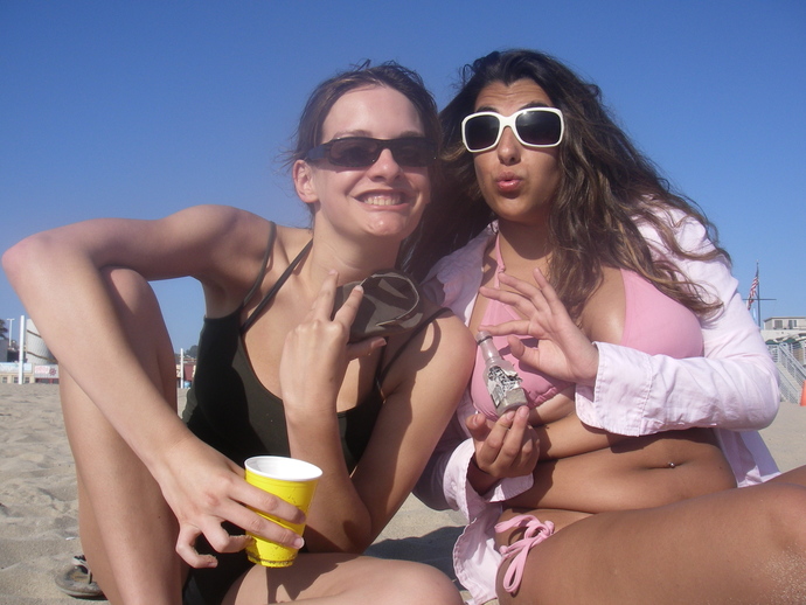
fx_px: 885
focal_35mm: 38
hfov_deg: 49.0
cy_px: 302
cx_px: 403
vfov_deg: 37.7
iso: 80
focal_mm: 6.3
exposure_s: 1/400
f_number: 6.6
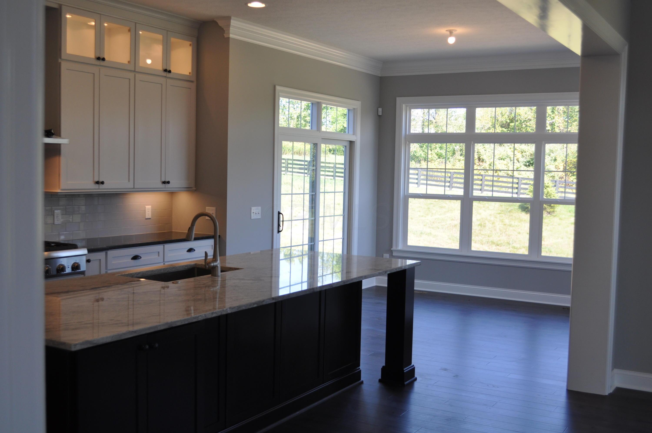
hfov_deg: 49.6
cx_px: 326
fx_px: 705
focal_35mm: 39
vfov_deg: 34.1
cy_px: 216
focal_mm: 26
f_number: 5.6
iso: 320
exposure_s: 1/125
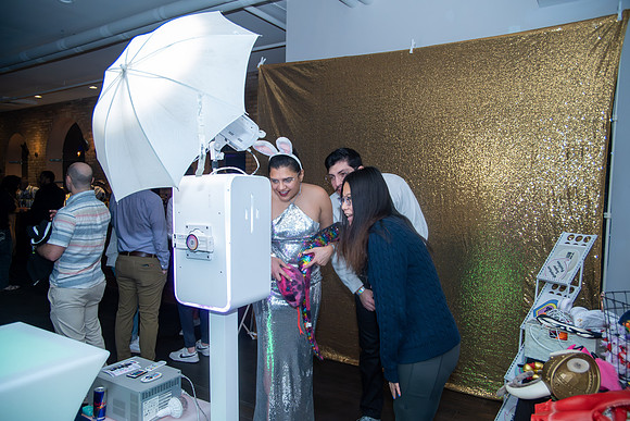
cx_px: 315
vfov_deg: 53.2
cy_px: 210
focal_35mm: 24
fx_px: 420
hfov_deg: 73.7
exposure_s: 1/160
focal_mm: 24
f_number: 4.5
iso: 2500
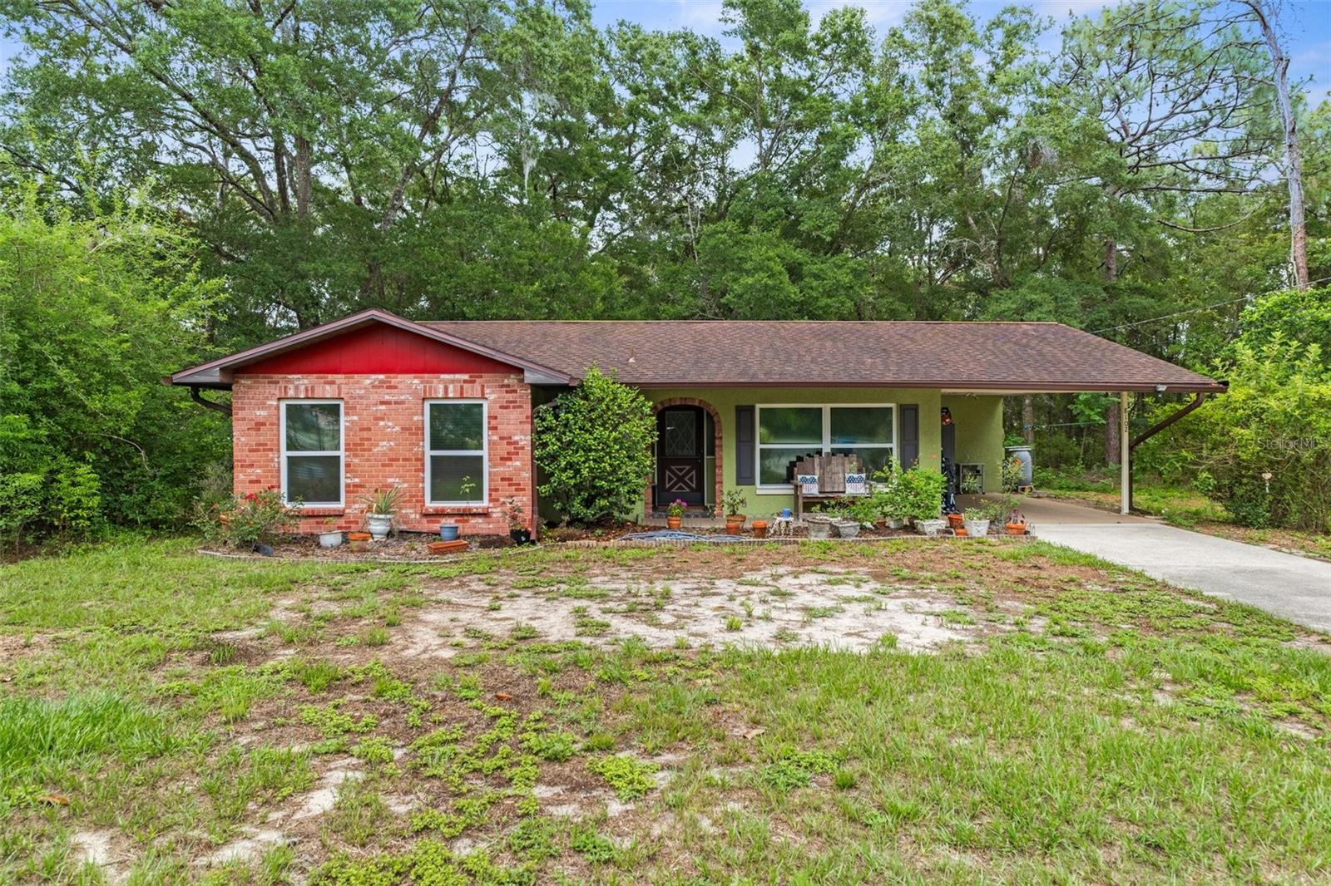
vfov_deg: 59.5
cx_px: 666
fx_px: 776
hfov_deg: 81.2
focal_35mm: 21
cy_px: 443
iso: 320
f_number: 8
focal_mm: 14
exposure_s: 1/90
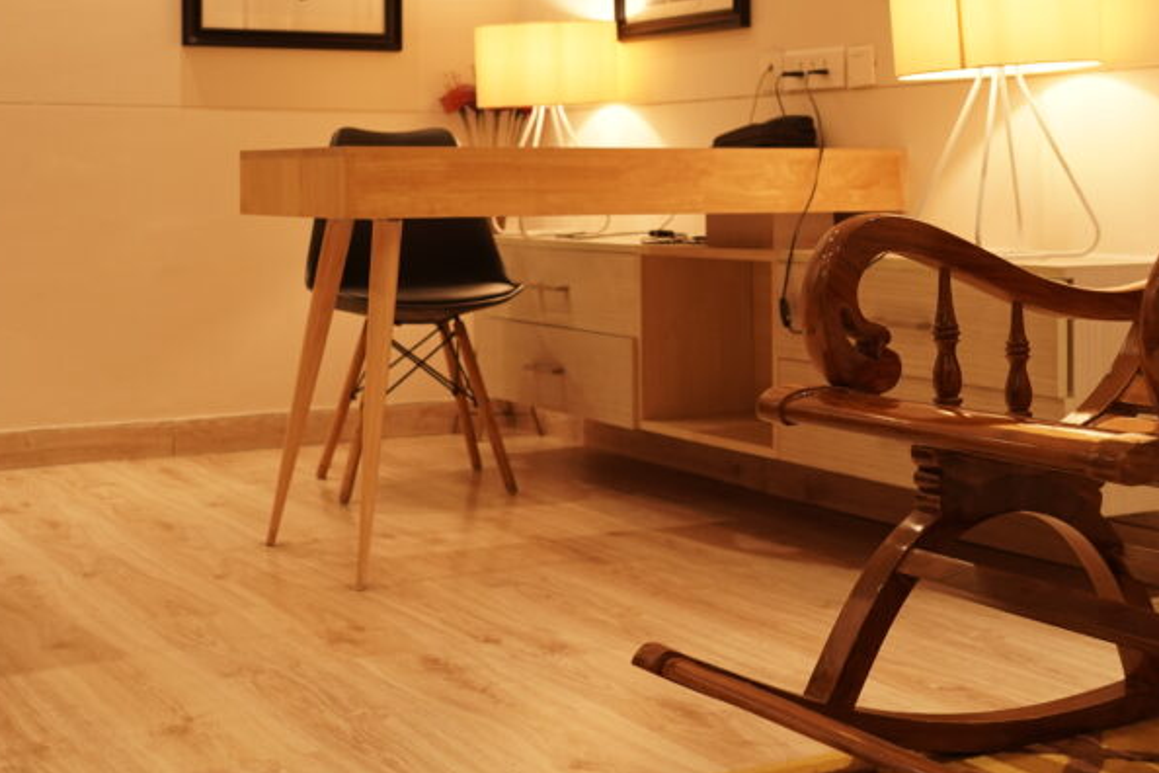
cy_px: 161
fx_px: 1803
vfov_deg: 23.8
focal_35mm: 56
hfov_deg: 35.5
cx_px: 683
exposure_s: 1/160
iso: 1600
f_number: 4
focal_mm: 35
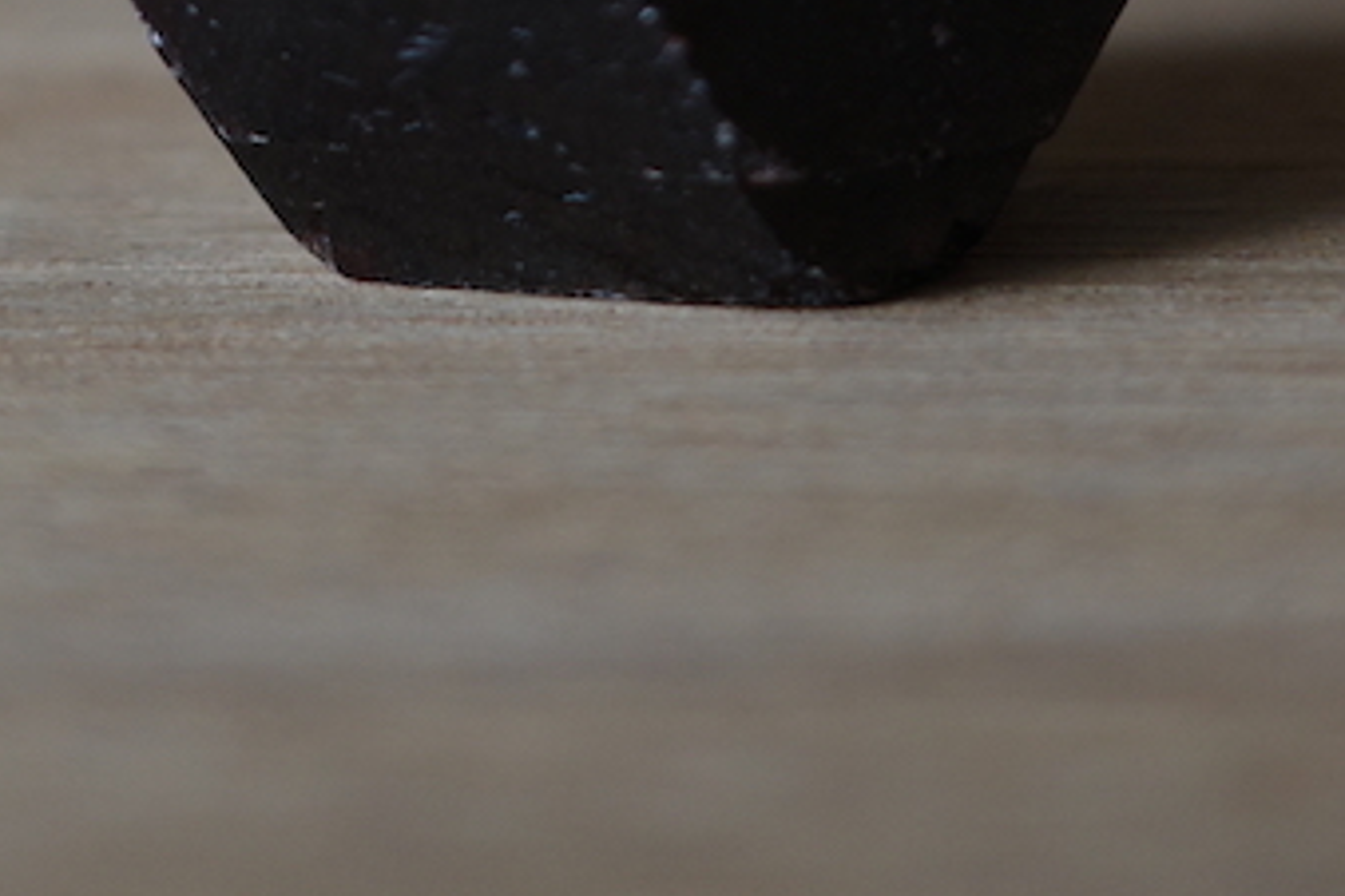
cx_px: 401
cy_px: -797
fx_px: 6612
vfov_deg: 7.5
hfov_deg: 11.6
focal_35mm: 177
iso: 200
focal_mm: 26
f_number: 2.8
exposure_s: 1/100
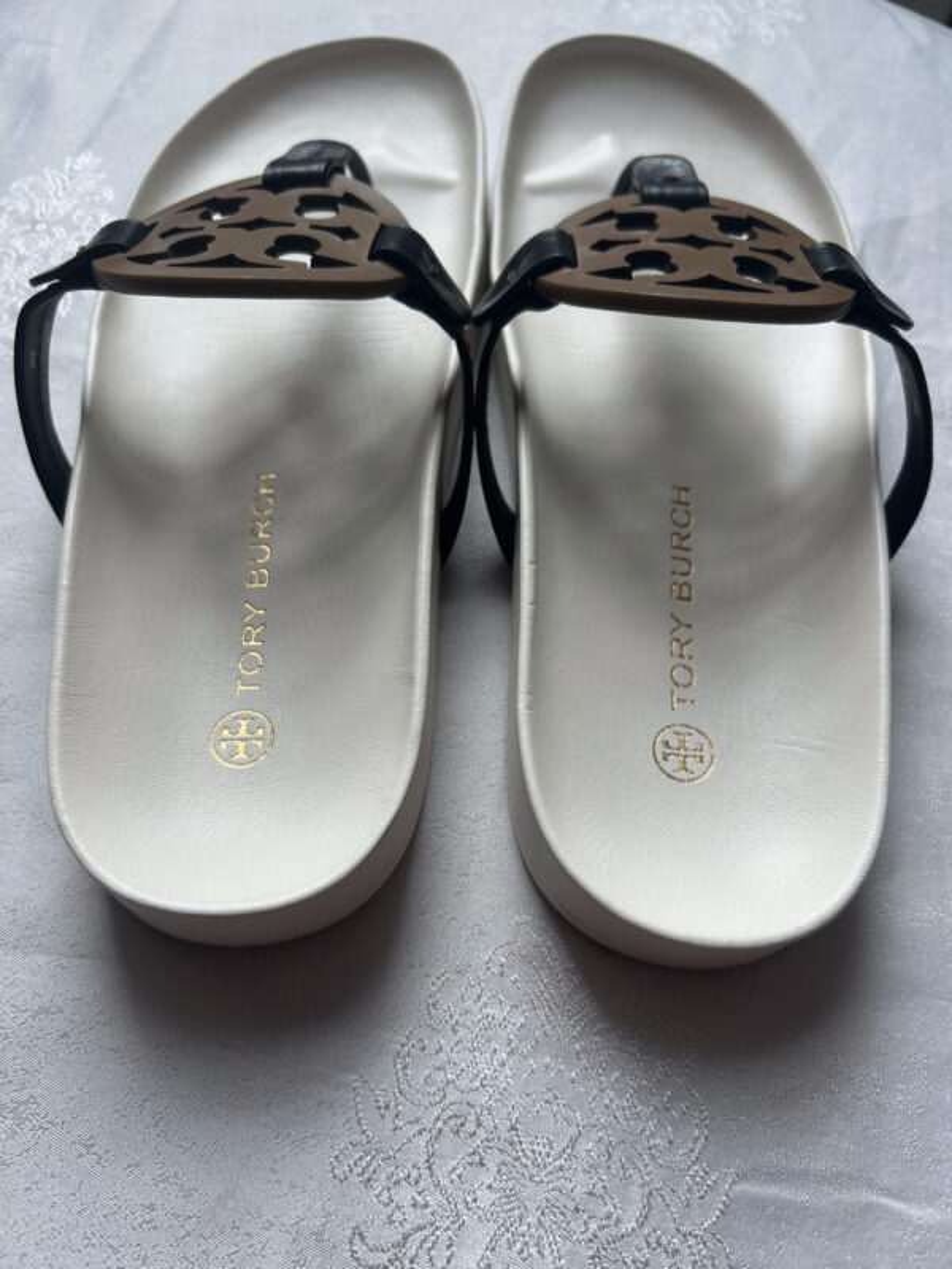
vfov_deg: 67.3
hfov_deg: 53.1
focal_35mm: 26
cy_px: 634
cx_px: 476
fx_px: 953
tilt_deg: -60.9
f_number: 1.5
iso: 50
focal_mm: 5.7
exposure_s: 1/344
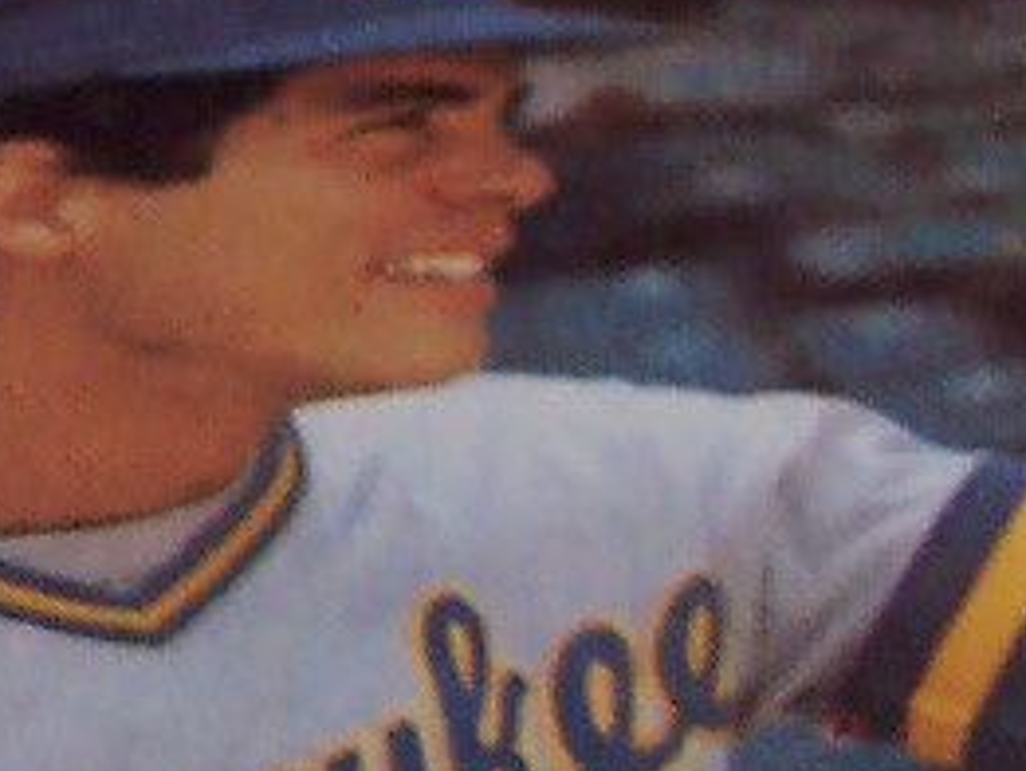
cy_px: 326
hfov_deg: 10.7
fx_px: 5041
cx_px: 2017
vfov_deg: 8.7
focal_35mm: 170
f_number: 2.8
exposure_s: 1/30
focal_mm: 5.6
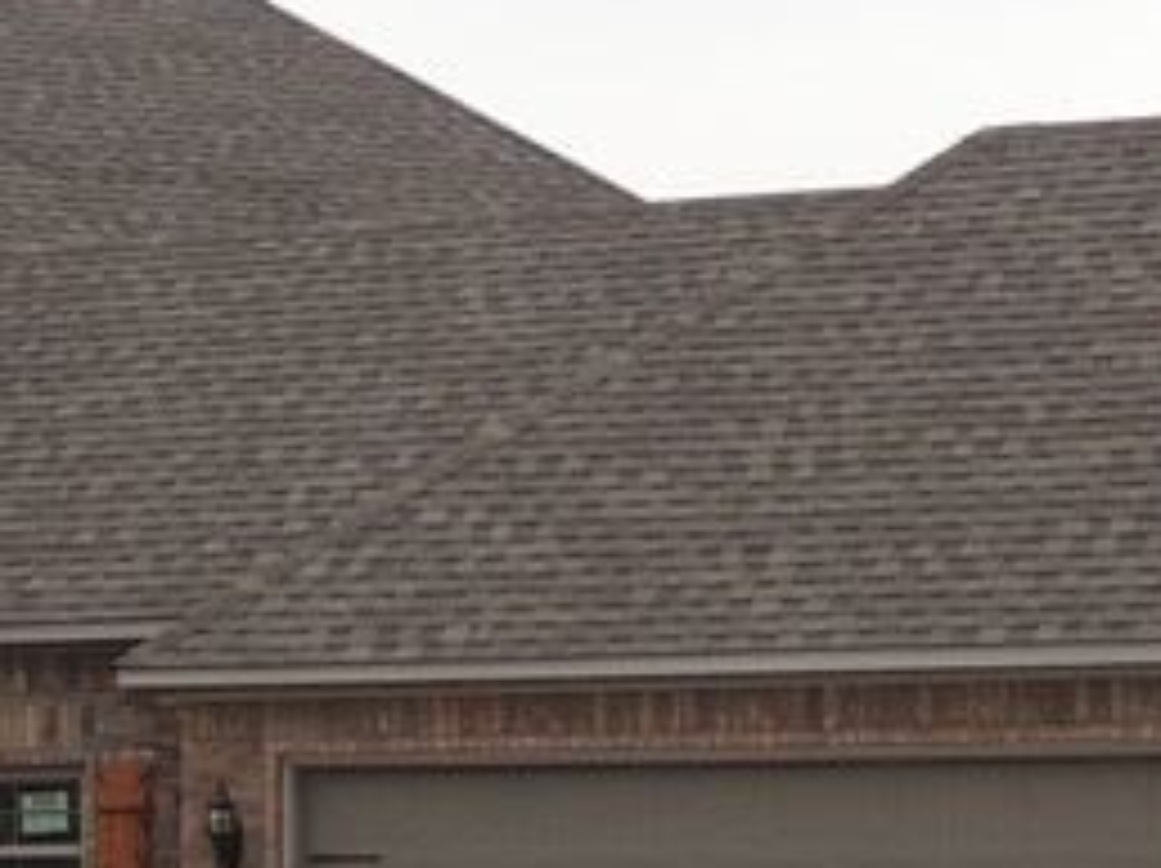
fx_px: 4390
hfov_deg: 14.8
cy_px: 742
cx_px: -4
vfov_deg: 11.2
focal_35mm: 131
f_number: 3.2
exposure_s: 1/160
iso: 100
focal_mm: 5.8
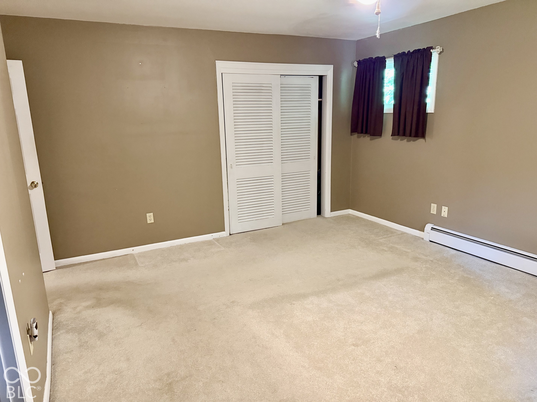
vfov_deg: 56.8
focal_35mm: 24
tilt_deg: -12.7
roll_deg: +1.8
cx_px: 268
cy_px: 201
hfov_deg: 71.6
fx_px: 372
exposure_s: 1/40
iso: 800
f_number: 1.78
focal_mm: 6.76
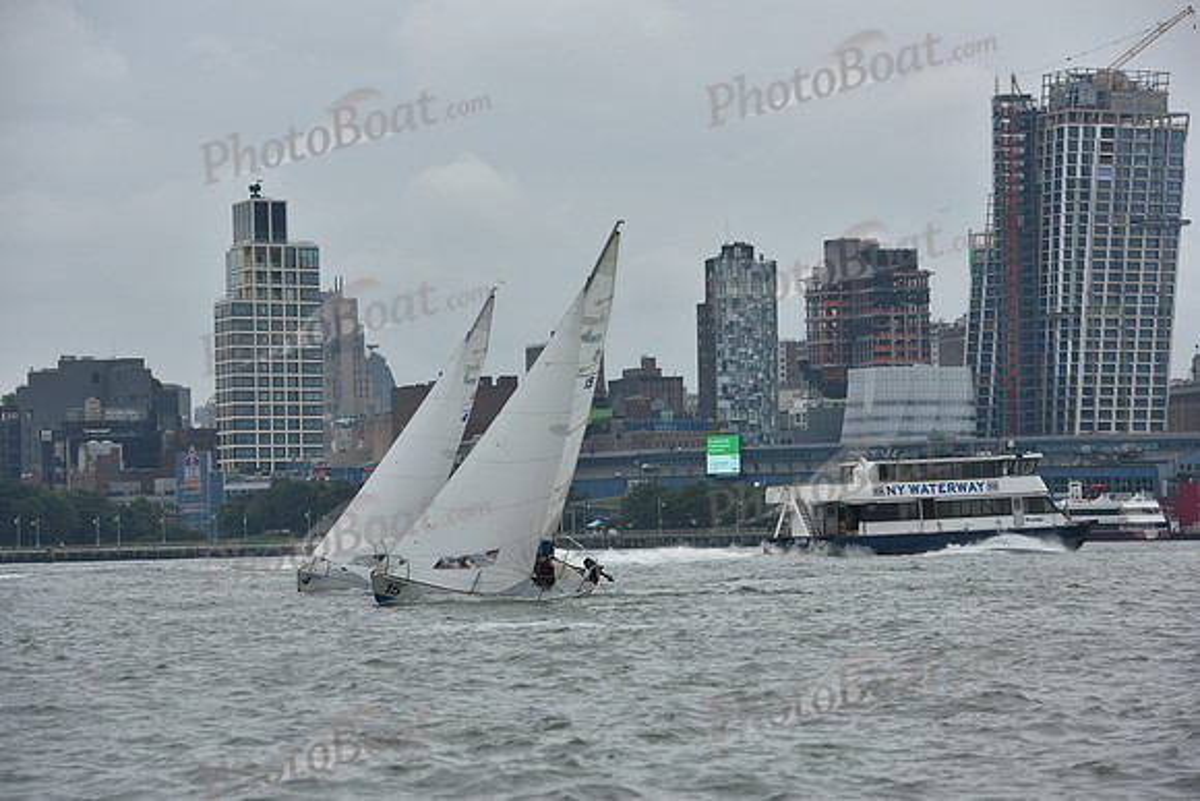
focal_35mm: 155
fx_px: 5168
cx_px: 600
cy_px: 400
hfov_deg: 13.2
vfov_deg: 8.9
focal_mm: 155
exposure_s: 1/800
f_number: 8
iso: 400
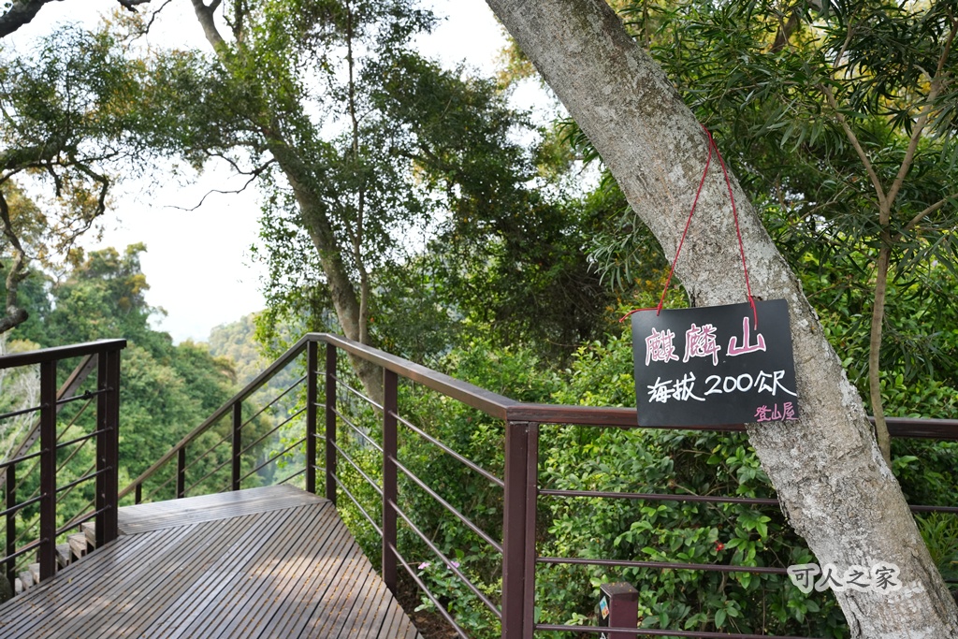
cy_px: 320
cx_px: 479
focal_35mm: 32
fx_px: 841
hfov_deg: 59.3
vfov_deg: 41.6
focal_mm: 31.6
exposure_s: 1/400
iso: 1250
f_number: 8
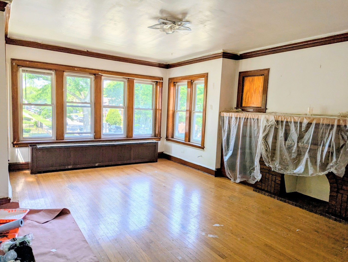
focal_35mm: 24
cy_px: 131
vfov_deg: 56.9
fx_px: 242
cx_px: 174
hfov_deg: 71.5
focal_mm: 6.81
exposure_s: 1/253
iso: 51
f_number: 1.85
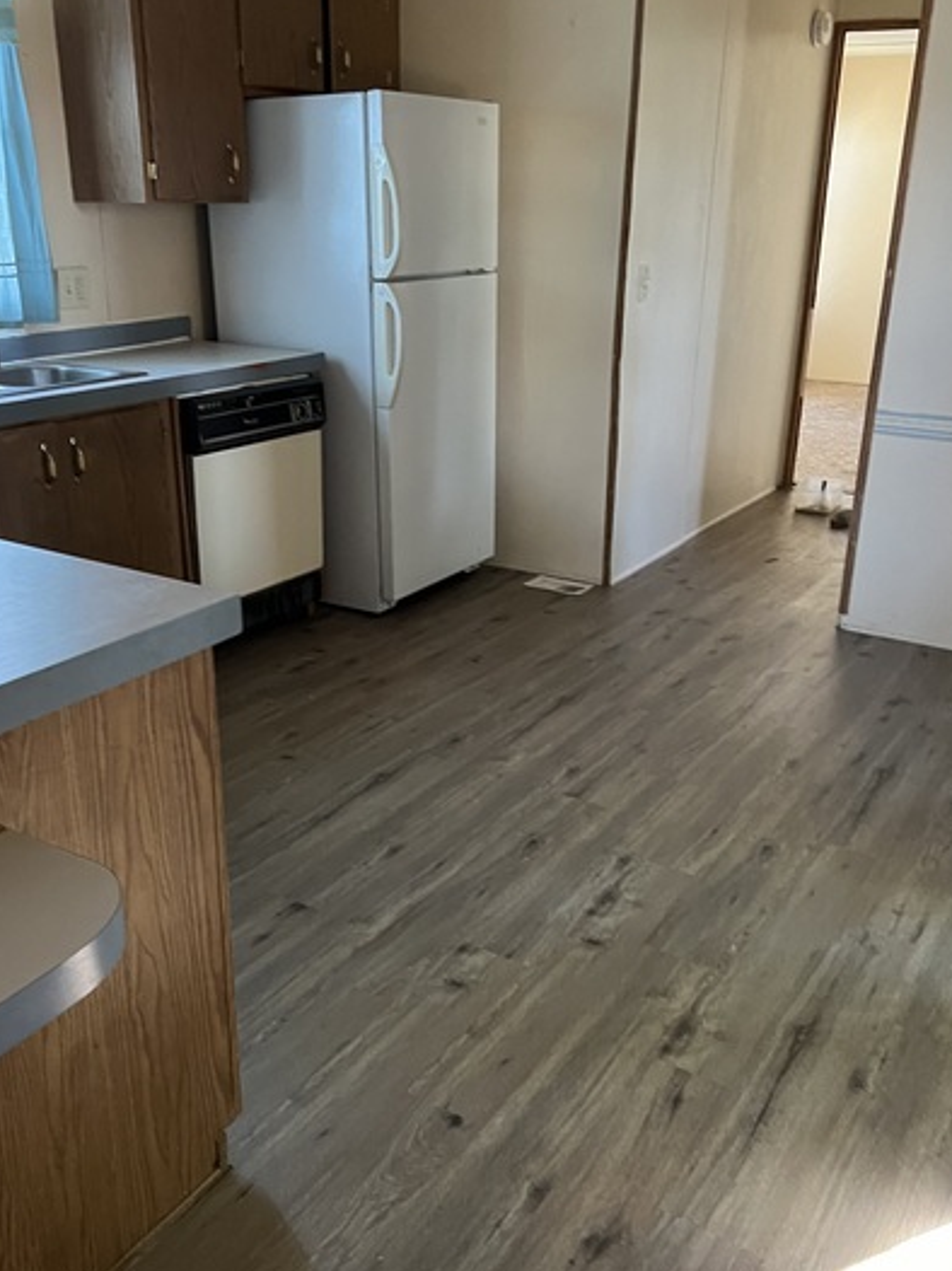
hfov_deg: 42.9
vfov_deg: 55.4
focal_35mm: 33
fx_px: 1211
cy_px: 661
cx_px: 433
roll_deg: +1.8
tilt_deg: -21.5
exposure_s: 1/43
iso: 500
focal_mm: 5.7
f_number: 1.5
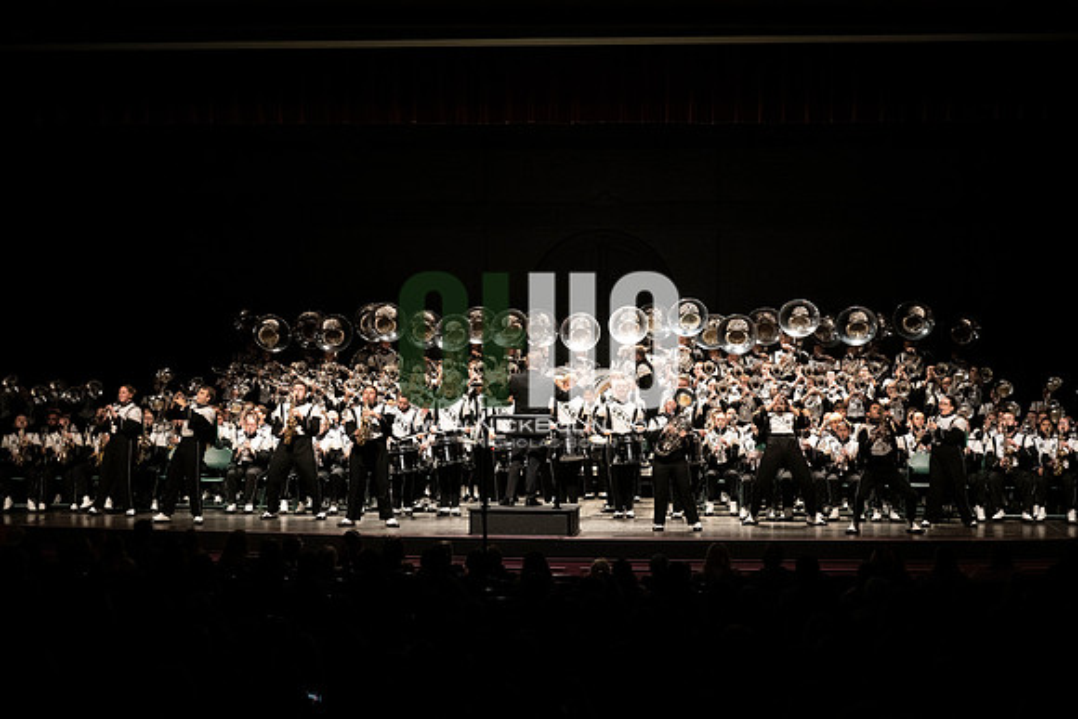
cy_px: 360
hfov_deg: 28.8
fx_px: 2097
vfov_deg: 19.5
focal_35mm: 70
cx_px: 539
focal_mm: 70
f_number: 4
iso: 5000
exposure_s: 1/500
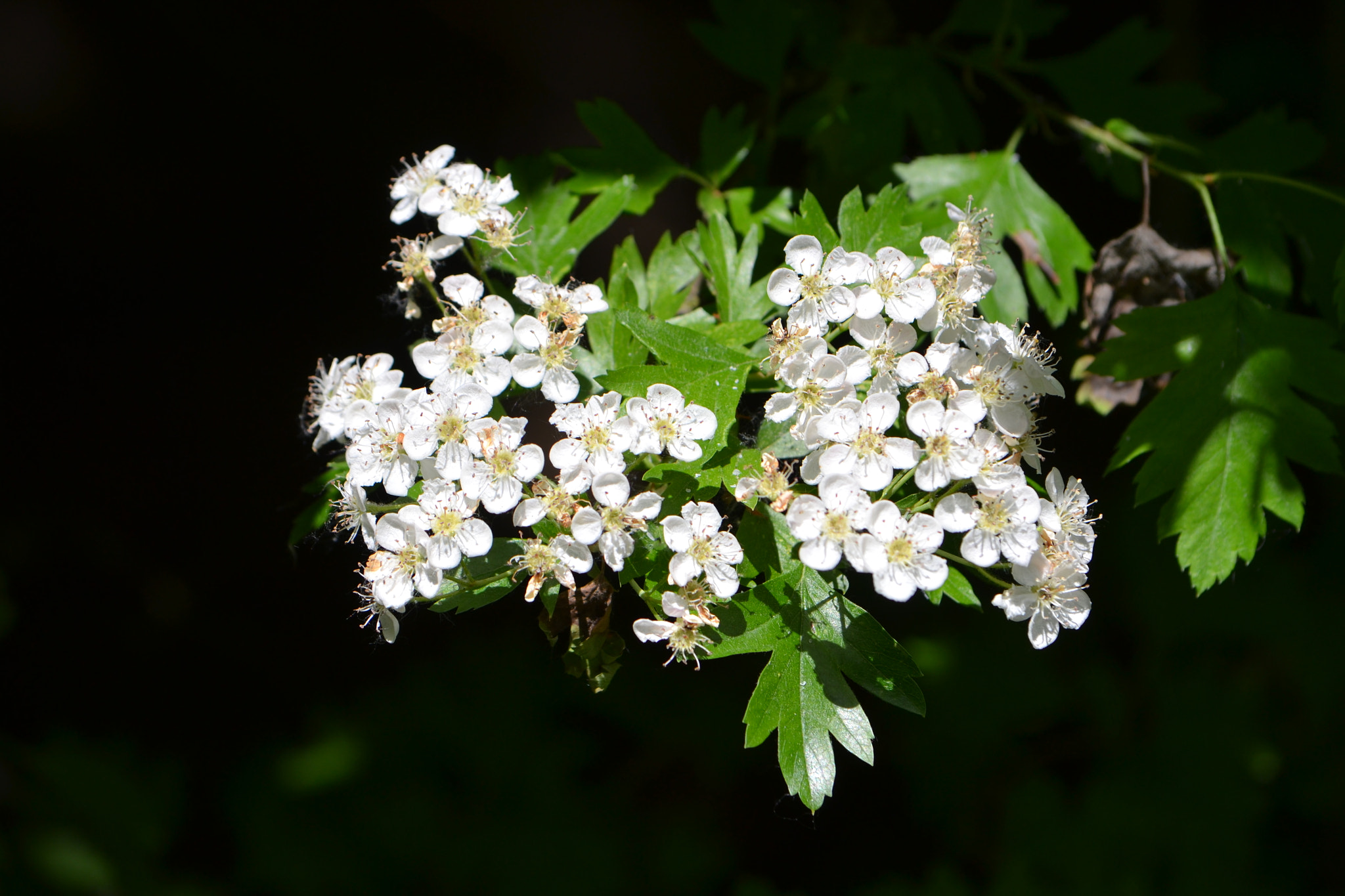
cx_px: 672
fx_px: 10086
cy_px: 448
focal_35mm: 270
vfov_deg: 5.1
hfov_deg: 7.6
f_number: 8
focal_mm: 180
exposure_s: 1/320
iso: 100
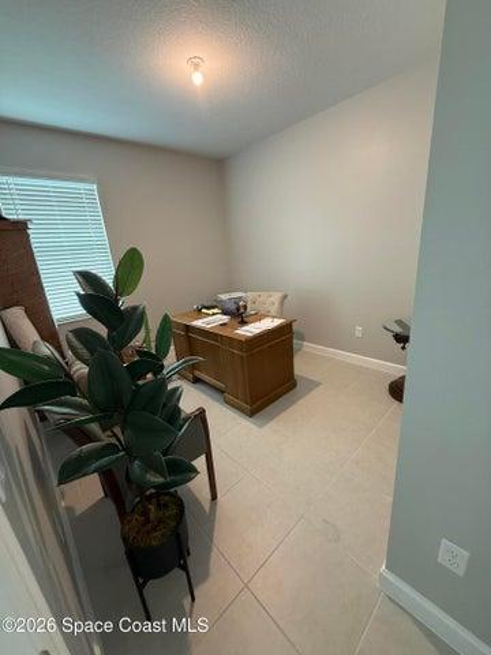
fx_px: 265
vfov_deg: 102.1
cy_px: 328
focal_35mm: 14
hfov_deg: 85.7
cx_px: 246
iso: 320
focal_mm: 2.22
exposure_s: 1/60
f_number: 2.2
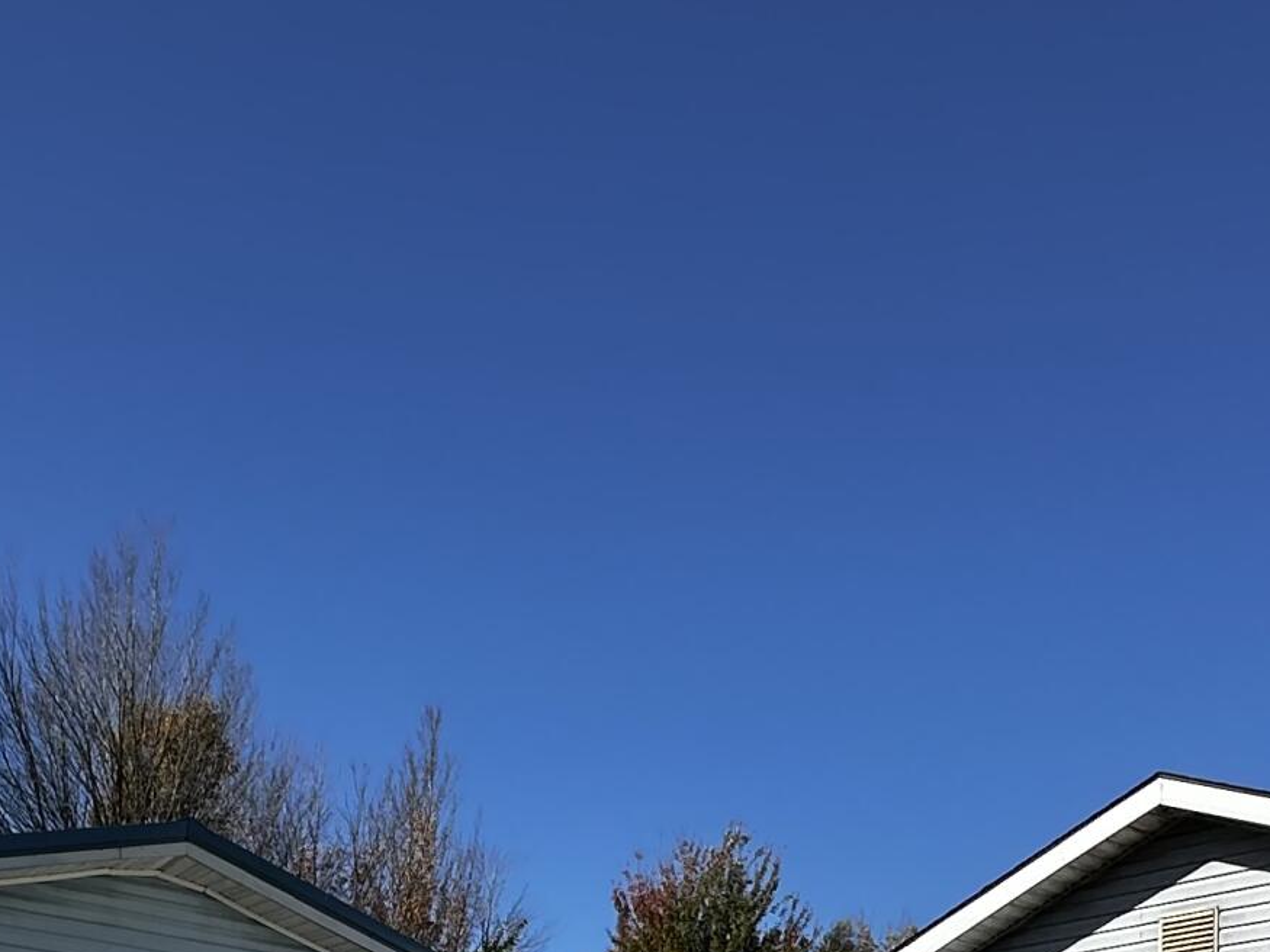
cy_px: 1351
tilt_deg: +0.4
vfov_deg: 24.7
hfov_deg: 39.0
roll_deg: -1.2
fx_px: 1761
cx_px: 376
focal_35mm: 48
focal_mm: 2.22
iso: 50
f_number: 2.2
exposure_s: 1/1984
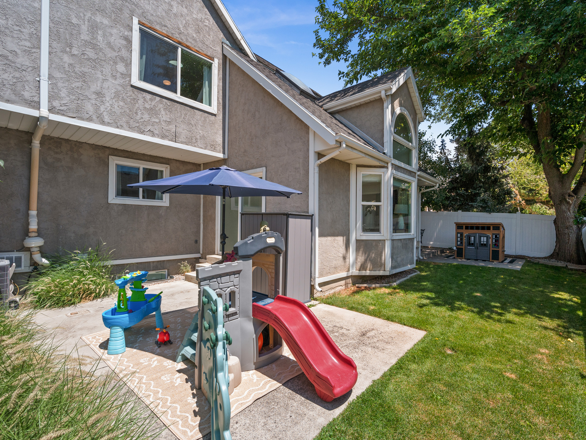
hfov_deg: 94.5
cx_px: 295
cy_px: 221
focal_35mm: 16
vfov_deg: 78.1
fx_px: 271
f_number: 7.1
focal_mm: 14
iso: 500
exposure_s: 1/1000
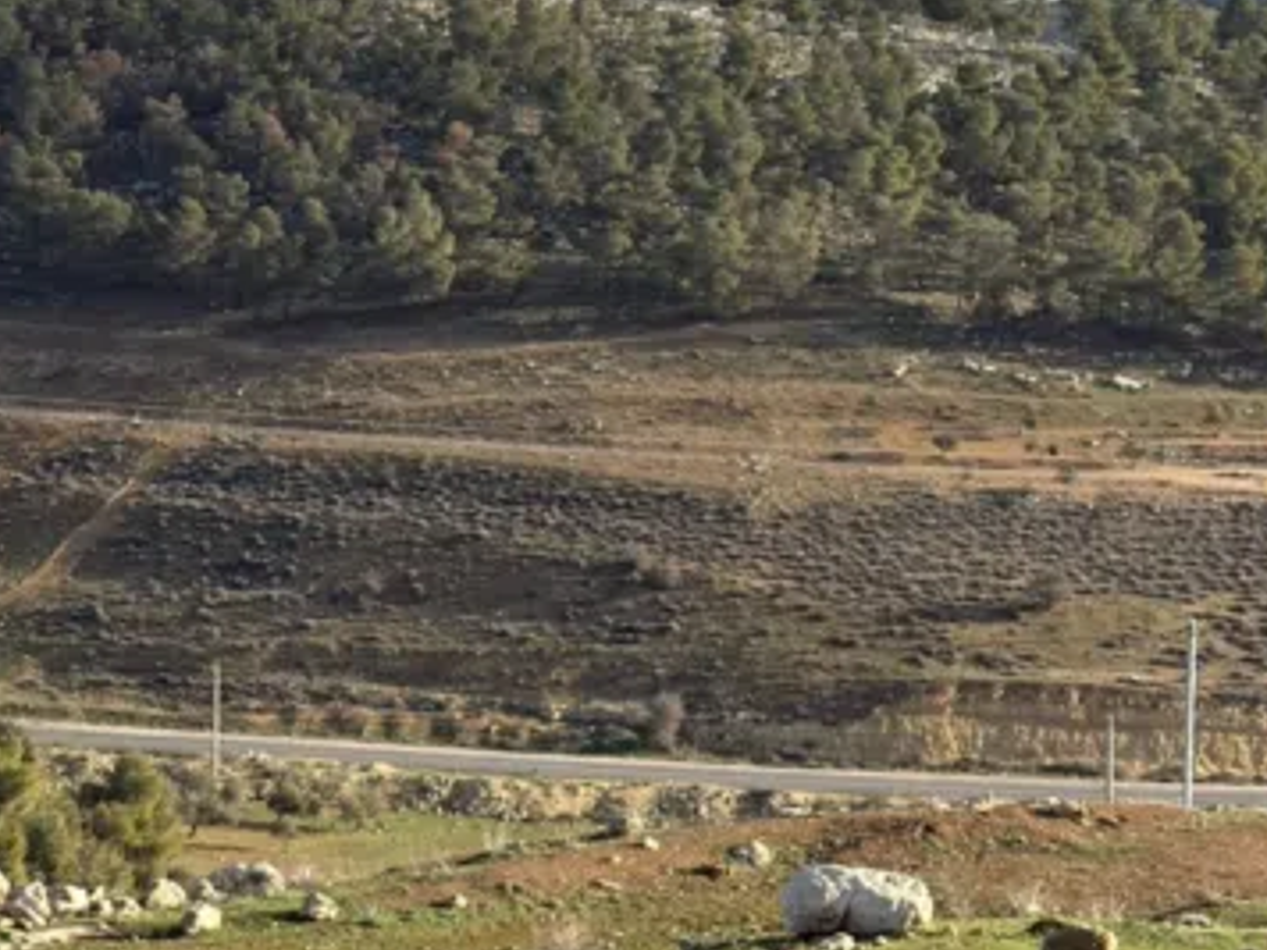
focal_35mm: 63
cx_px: 267
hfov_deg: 30.0
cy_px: 391
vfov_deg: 23.3
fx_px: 2306
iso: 64
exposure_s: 1/2545
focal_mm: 6.76
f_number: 1.78
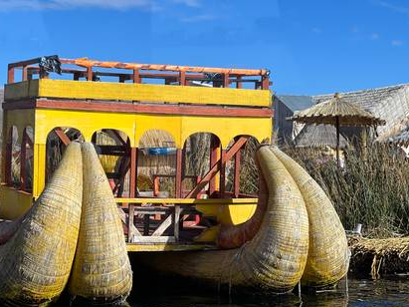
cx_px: 181
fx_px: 1063
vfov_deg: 16.4
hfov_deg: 21.8
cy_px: 148
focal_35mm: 90
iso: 32
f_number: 2.8
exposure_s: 1/431
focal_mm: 9
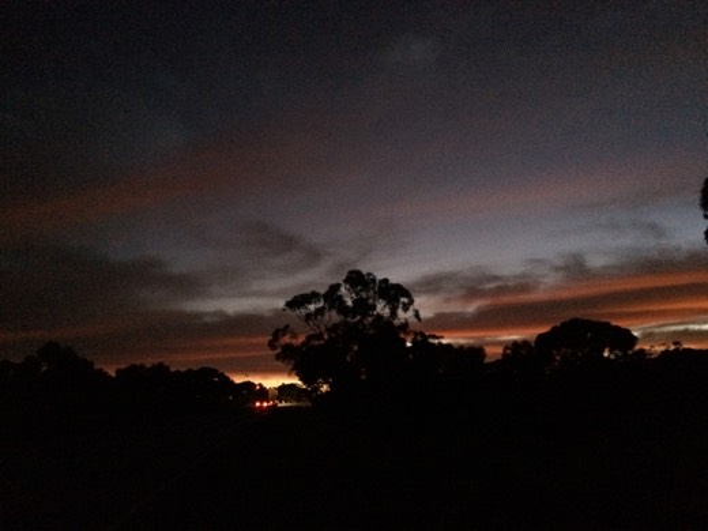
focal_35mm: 29
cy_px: 266
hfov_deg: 61.7
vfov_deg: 48.2
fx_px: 593
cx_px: 354
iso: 2000
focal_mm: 4.15
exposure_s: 1/15
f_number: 2.2
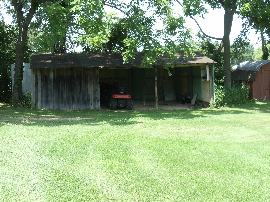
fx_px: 476
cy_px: 101
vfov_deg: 24.0
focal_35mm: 61
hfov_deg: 31.7
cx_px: 135
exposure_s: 1/200
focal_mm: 8.3
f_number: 4.1
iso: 100
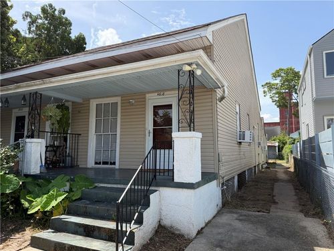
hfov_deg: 71.6
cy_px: 126
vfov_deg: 56.8
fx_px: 232
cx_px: 167
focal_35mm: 24
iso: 100
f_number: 1.78
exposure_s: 1/3425
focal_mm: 6.76
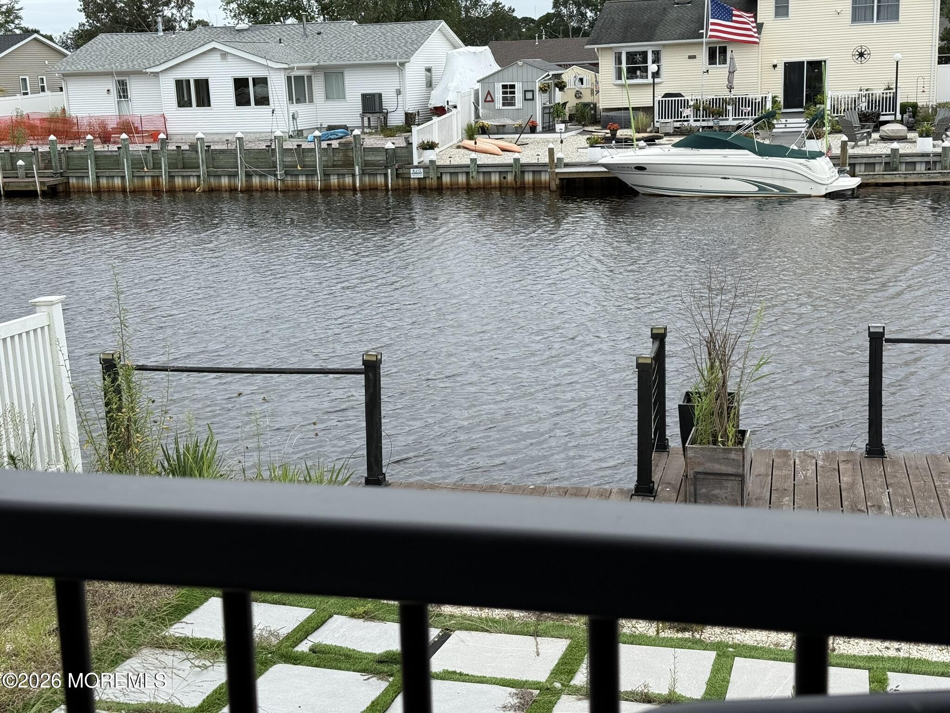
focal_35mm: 48
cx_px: 475
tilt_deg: -11.6
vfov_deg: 30.3
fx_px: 1317
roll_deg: +1.9
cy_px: 356
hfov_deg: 39.7
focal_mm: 6.76
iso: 80
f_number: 1.78
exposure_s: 1/1795
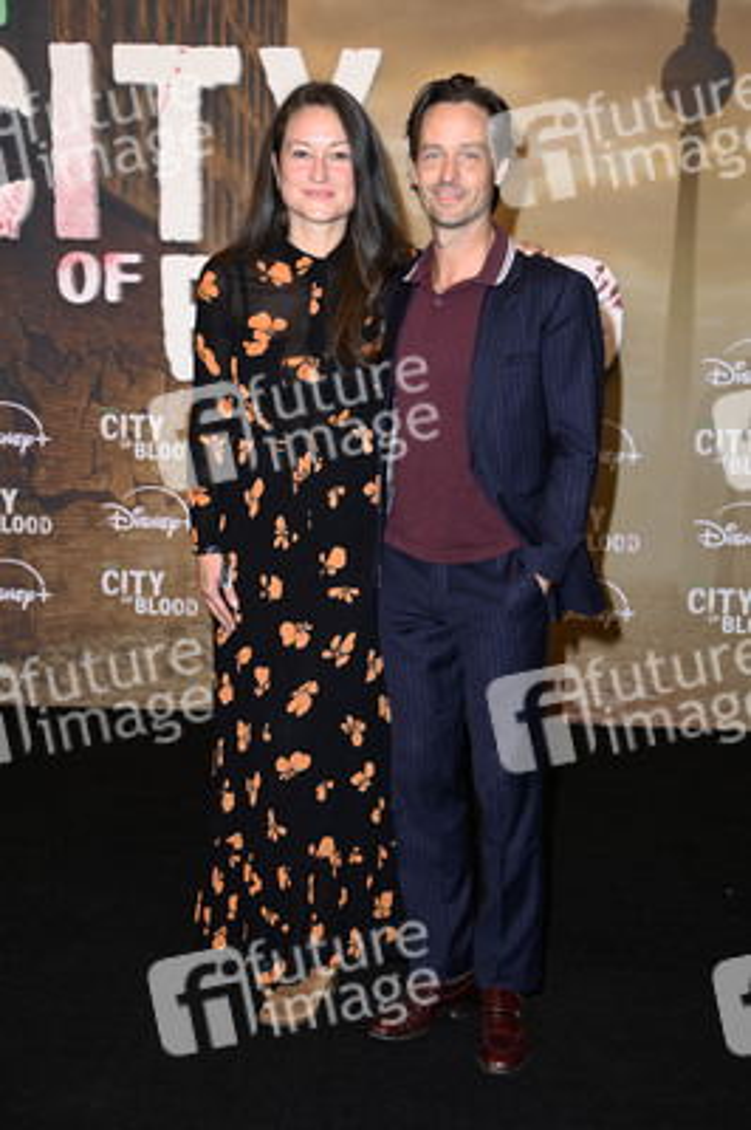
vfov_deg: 34.5
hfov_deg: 23.3
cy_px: 565
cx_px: 376
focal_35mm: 58
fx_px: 1818
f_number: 5.6
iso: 800
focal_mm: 58
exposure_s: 1/250
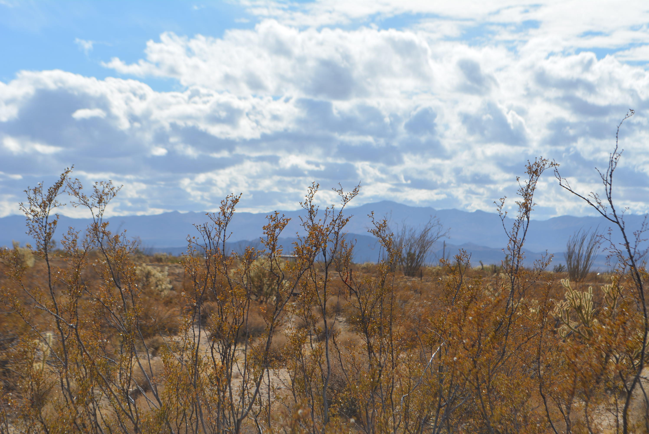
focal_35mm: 82
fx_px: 1488
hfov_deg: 24.6
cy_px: 217
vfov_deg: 16.6
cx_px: 324
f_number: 10
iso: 100
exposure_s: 1/400
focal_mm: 55
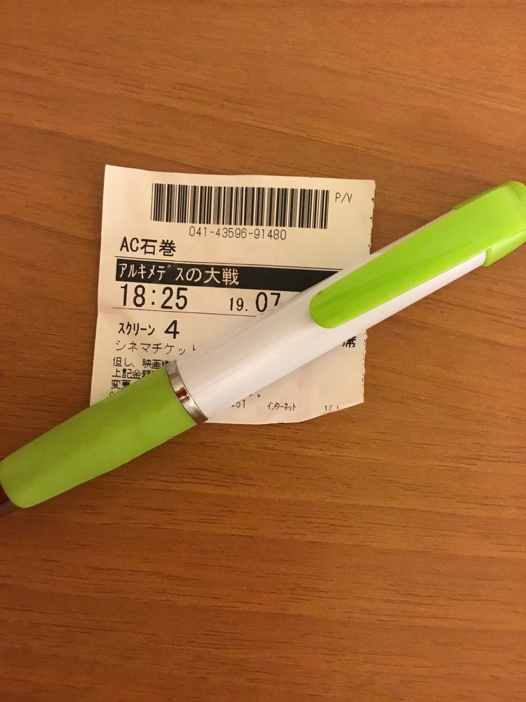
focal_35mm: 31
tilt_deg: -86.2
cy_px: 351
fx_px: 628
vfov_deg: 58.4
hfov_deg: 45.4
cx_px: 263
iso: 200
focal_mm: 3.3
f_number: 2.4
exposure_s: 1/25
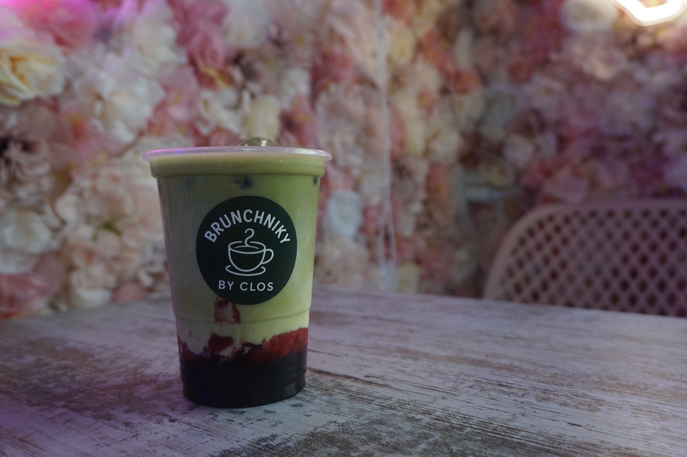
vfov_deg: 43.6
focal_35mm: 30
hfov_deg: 62.0
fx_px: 572
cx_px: 344
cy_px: 228
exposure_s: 1/60
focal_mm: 20
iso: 400
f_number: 4
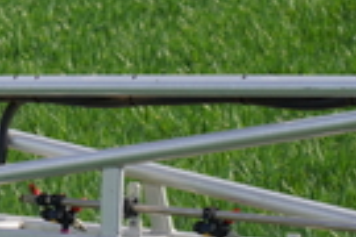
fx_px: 3500
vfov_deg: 3.9
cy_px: 296
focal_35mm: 354
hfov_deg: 5.7
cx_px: -227
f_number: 4.5
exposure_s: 1/1250
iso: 100
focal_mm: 87
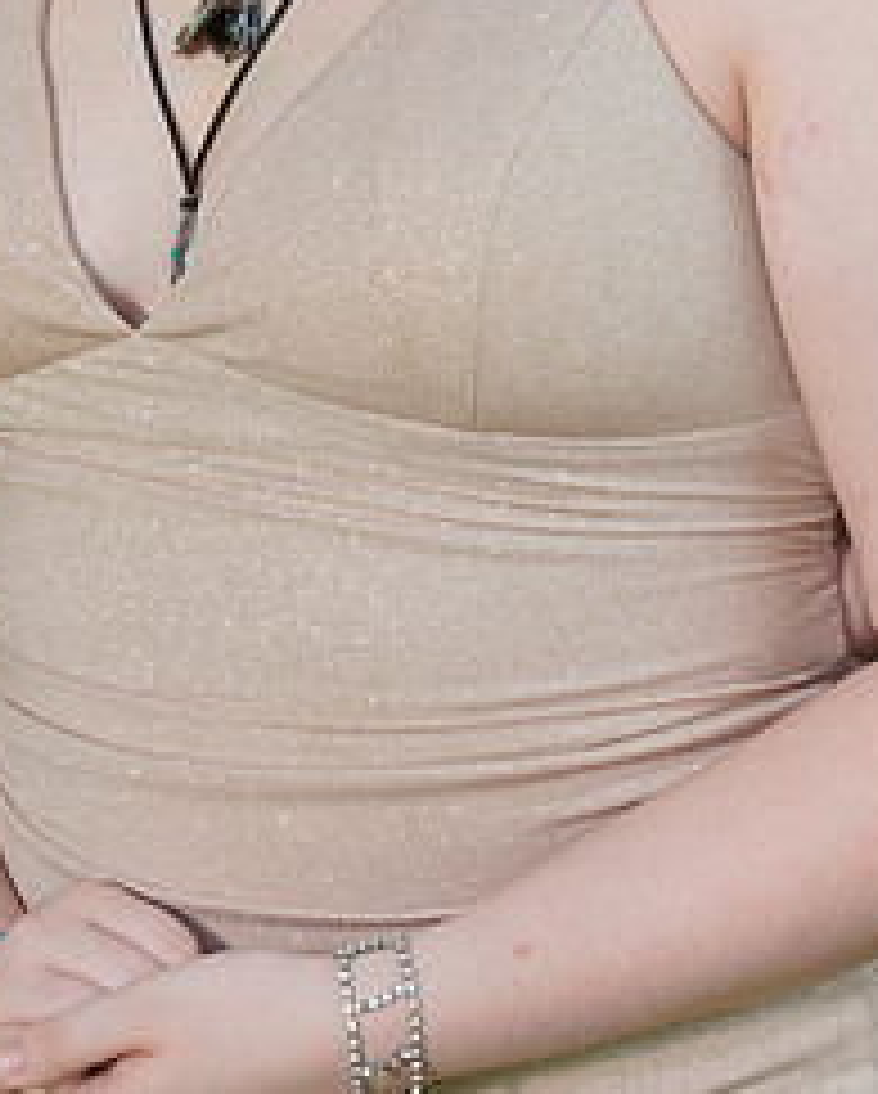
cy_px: 167
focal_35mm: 170
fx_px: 5512
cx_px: 376
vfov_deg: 11.3
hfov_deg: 9.1
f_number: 5.6
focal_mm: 76
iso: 250
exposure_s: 1/200
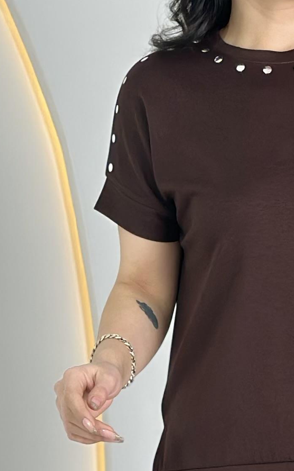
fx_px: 2345
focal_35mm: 183
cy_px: 461
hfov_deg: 7.1
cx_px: 307
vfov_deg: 11.3
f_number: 1.78
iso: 80
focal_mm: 6.86
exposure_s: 1/223
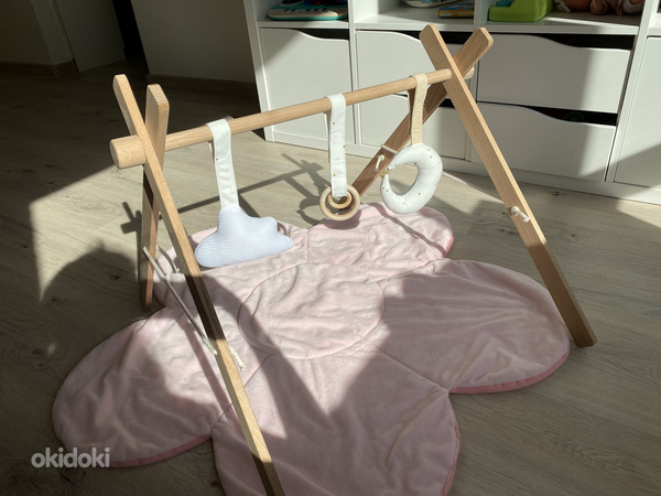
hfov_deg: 67.3
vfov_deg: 53.1
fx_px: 496
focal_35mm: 26
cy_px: 248
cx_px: 330
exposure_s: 1/2571
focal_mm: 4.25
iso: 32
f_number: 1.8
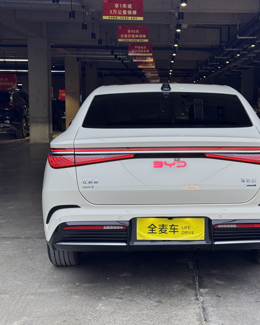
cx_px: 174
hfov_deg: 24.1
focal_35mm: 63
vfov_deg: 30.0
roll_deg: -0.1
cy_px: 163
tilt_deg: -6.2
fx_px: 606
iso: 50
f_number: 1.78
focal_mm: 6.76
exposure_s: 1/100
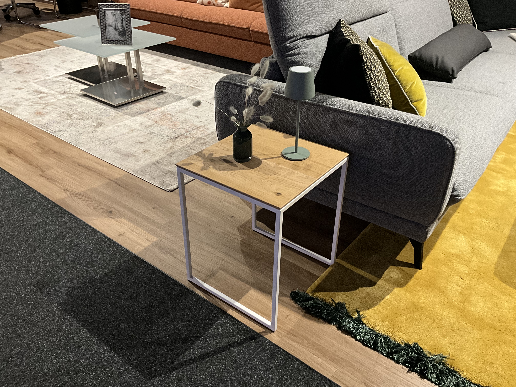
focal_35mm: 29
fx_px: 432
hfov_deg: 61.7
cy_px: 194
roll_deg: -0.6
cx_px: 258
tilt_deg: -31.9
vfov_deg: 48.2
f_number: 1.8
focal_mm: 3
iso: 200
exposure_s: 1/50
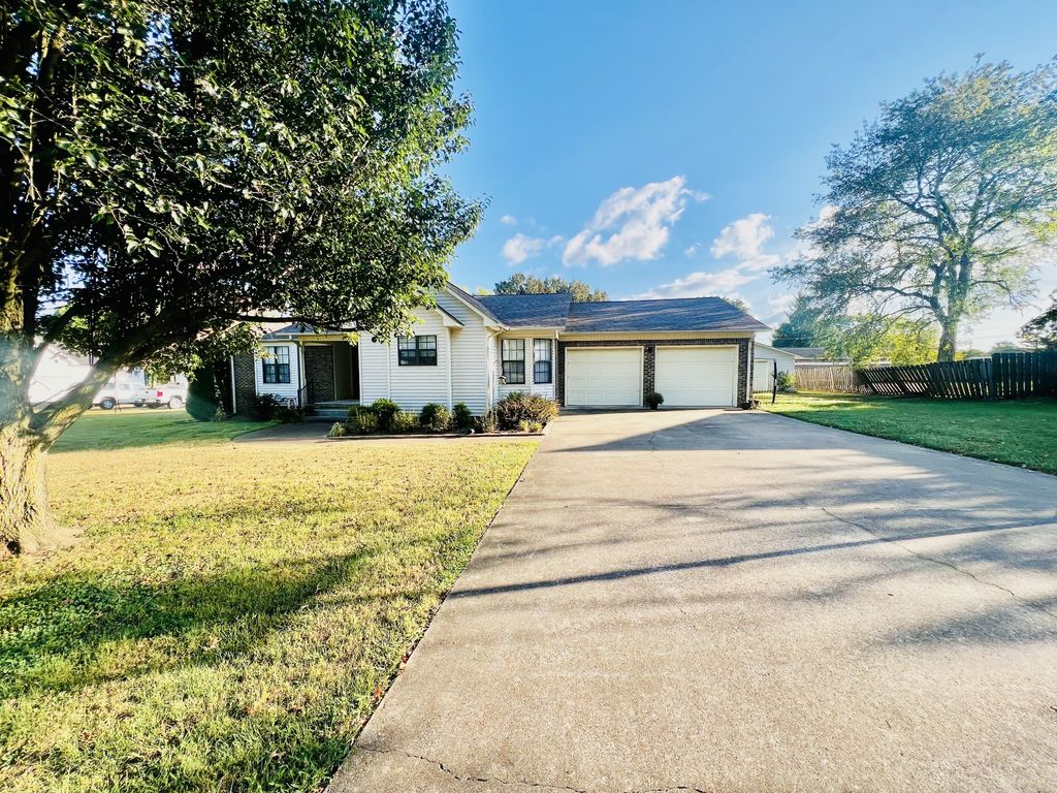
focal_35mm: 13
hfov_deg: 106.2
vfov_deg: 89.9
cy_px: 396
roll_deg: +0.7
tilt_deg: -3.3
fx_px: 397
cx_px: 528
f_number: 1.8
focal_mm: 1.57
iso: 32
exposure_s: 1/401
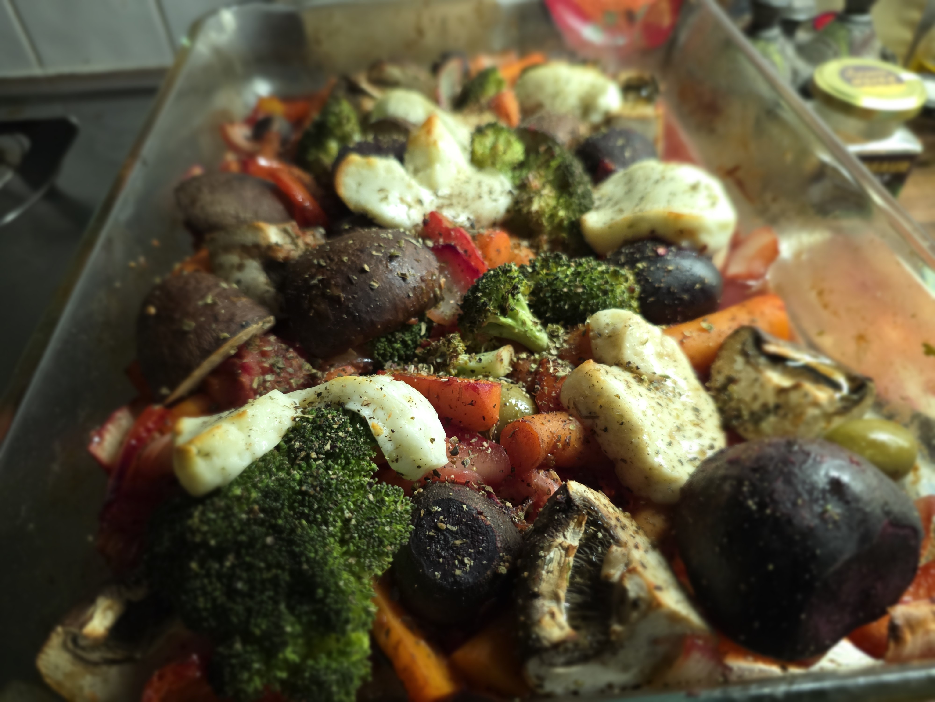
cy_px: 351
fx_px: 621
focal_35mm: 23
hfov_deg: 73.9
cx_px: 468
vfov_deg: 58.9
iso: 400
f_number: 1.7
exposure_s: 1/33.3
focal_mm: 6.3
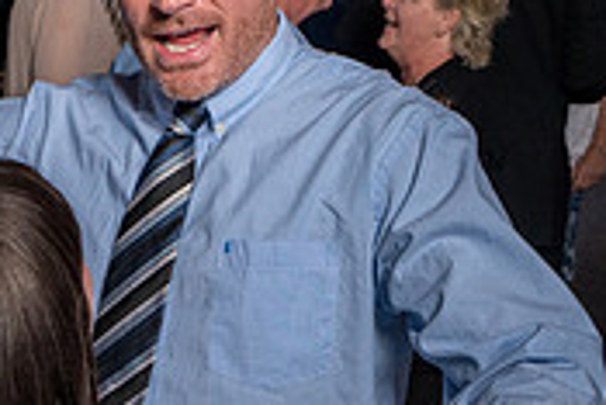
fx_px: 1584
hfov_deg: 20.9
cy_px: 438
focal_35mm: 94
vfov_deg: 14.3
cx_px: -4
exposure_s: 1/200
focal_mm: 27
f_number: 5.6
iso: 2000
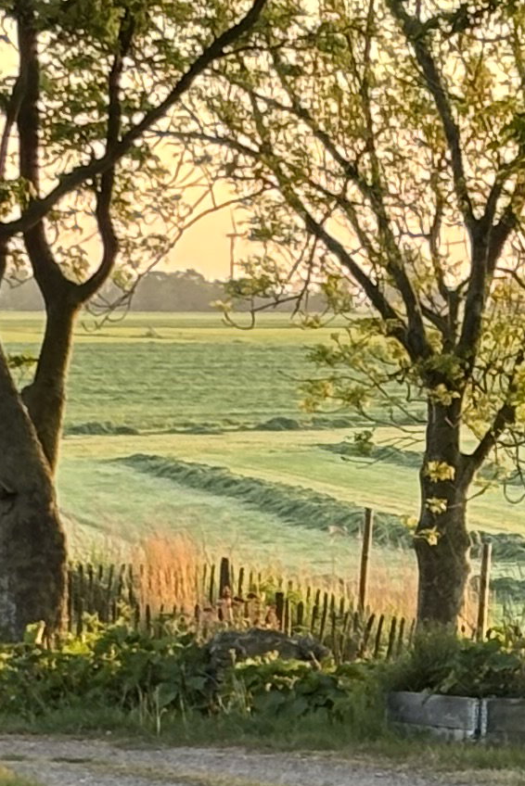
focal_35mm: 257
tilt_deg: -8.6
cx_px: 193
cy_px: 1124
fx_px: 5617
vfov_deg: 7.9
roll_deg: -0.6
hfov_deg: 5.4
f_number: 1.6
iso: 50
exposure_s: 1/121
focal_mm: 5.96
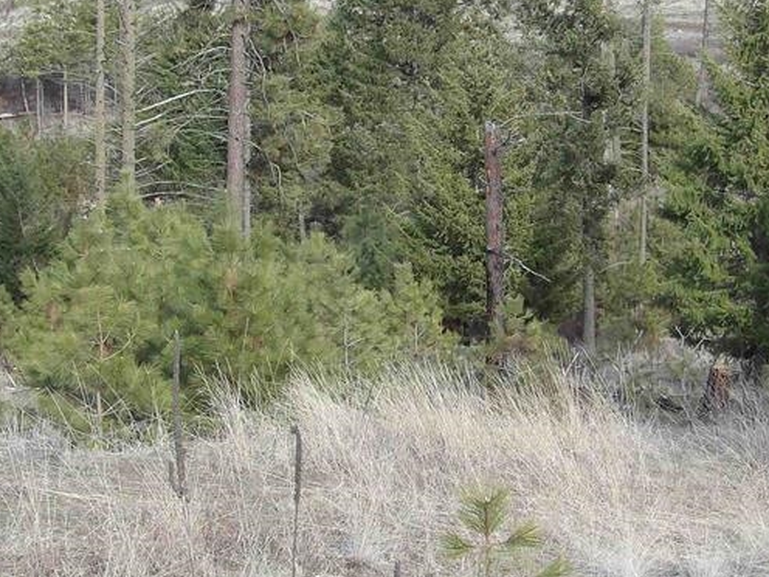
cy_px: 287
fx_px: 2110
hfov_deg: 20.7
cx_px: 386
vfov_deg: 15.6
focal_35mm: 95
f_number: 3.8
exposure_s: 1/187
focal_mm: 8.2
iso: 100
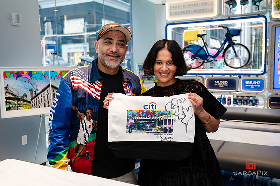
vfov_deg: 37.8
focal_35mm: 35
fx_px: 272
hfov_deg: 54.4
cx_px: 140
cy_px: 88
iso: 400
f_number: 4
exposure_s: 1/160
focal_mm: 32.5
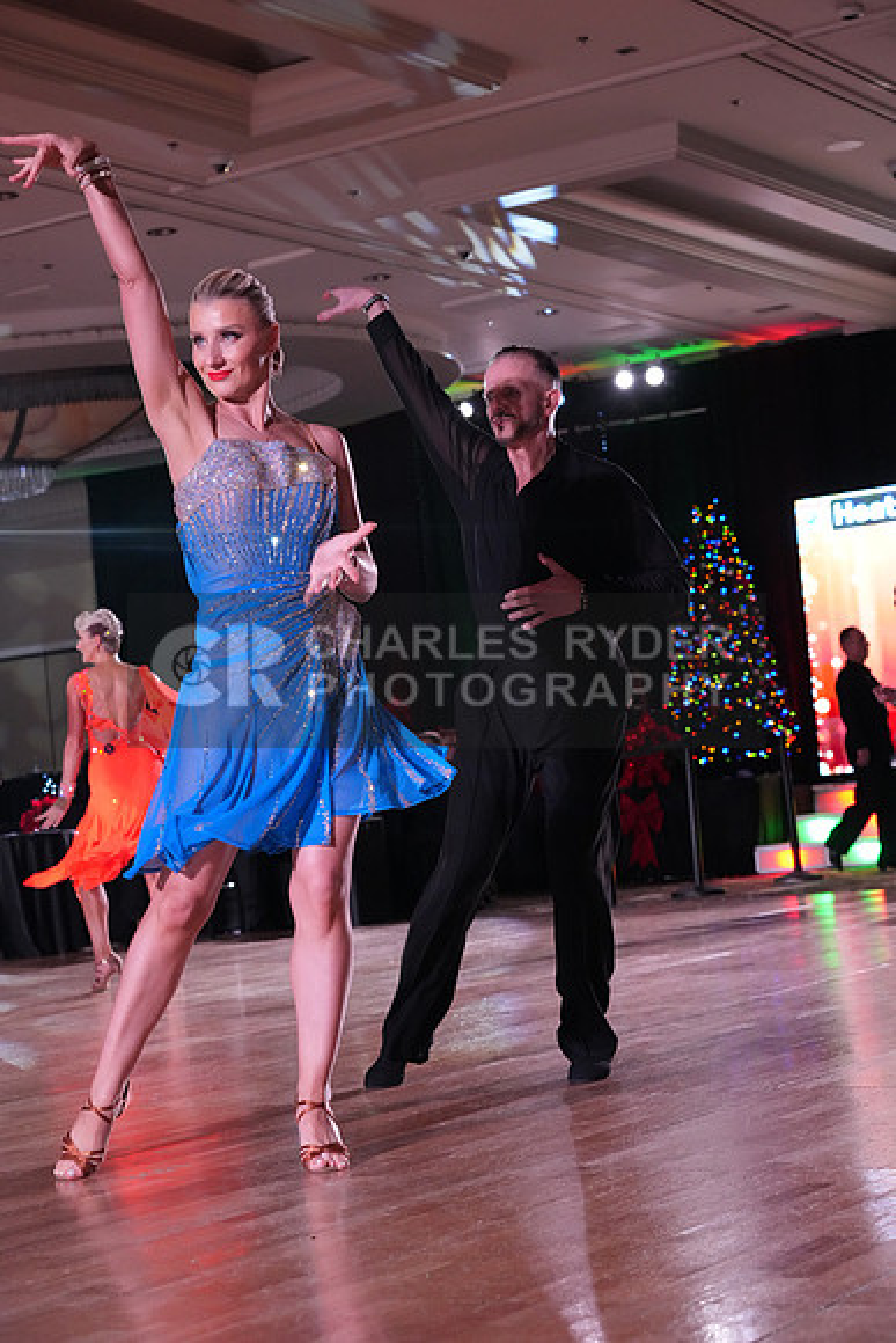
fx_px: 2612
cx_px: 448
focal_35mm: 70
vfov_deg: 28.8
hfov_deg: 19.5
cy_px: 672
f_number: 5.6
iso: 5000
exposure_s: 1/320
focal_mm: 70
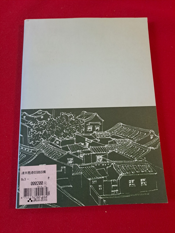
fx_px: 169
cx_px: 88
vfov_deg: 69.4
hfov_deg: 54.9
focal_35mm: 25
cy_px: 116
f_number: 1.8
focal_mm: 4.65
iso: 250
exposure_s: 1/50
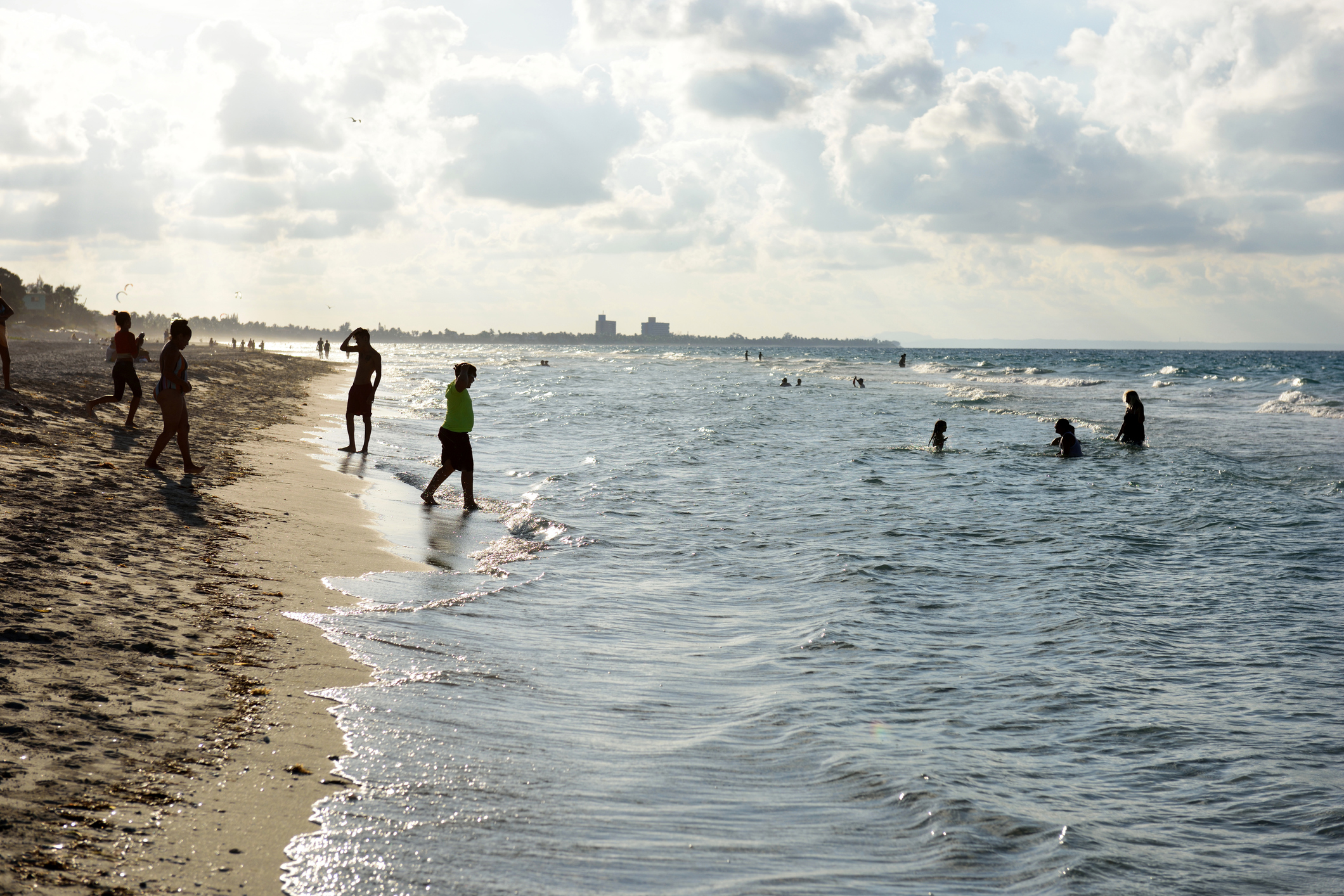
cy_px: 448
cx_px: 672
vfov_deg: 19.5
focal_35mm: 70
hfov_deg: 28.8
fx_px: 2614
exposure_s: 1/2500
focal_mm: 70
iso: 200
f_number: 5.6
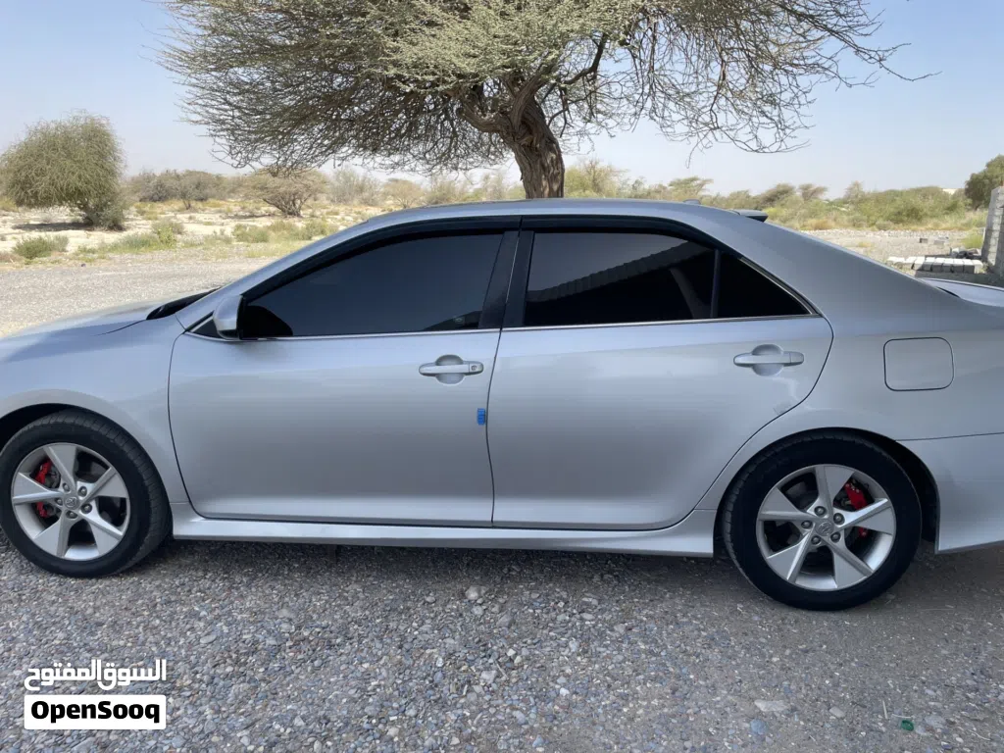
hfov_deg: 67.3
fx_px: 754
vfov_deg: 53.1
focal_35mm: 26
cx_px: 502
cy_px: 376
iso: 32
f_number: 1.6
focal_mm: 4.2
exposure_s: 1/1247
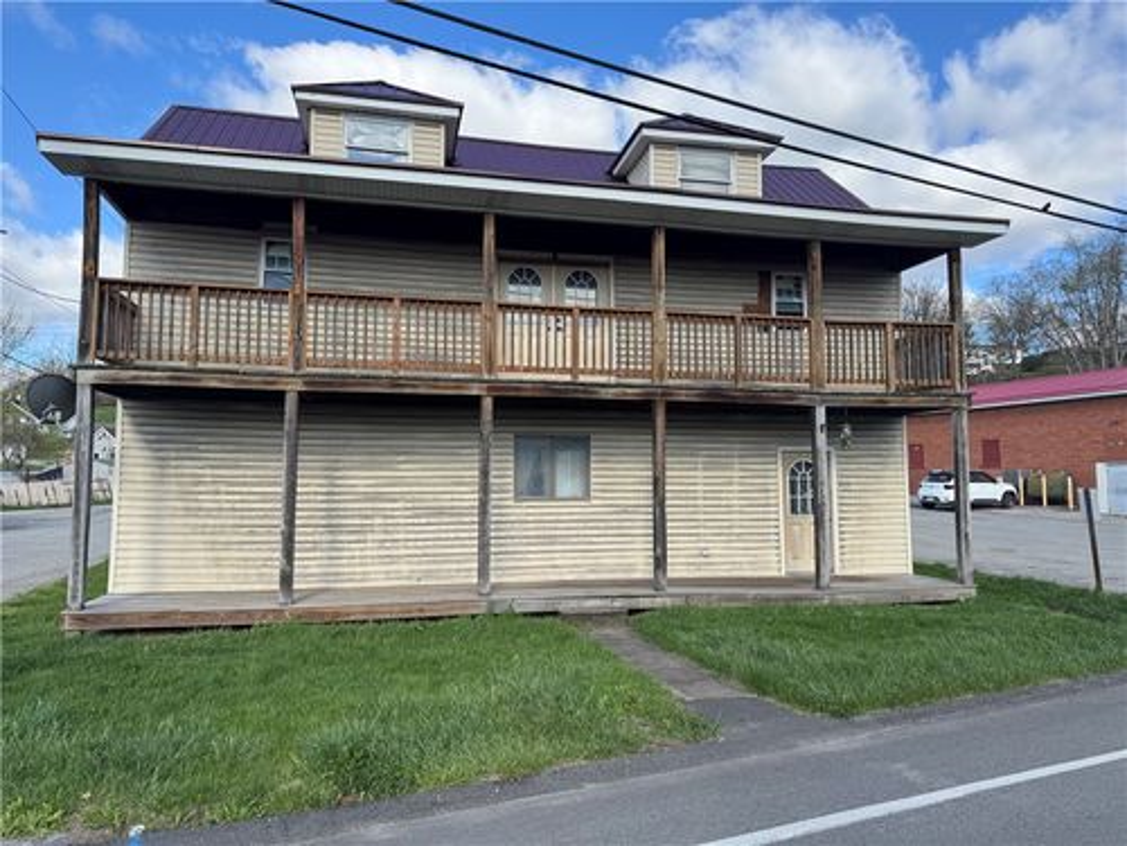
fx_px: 781
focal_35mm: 24
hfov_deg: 71.6
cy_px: 423
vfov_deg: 56.8
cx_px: 564
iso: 80
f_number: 1.78
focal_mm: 6.76
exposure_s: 1/1721
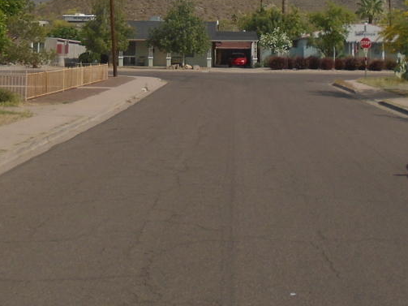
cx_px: 199
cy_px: -4
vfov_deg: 22.7
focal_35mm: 62
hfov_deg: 31.2
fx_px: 731
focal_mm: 4.6
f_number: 8
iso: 100
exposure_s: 1/400
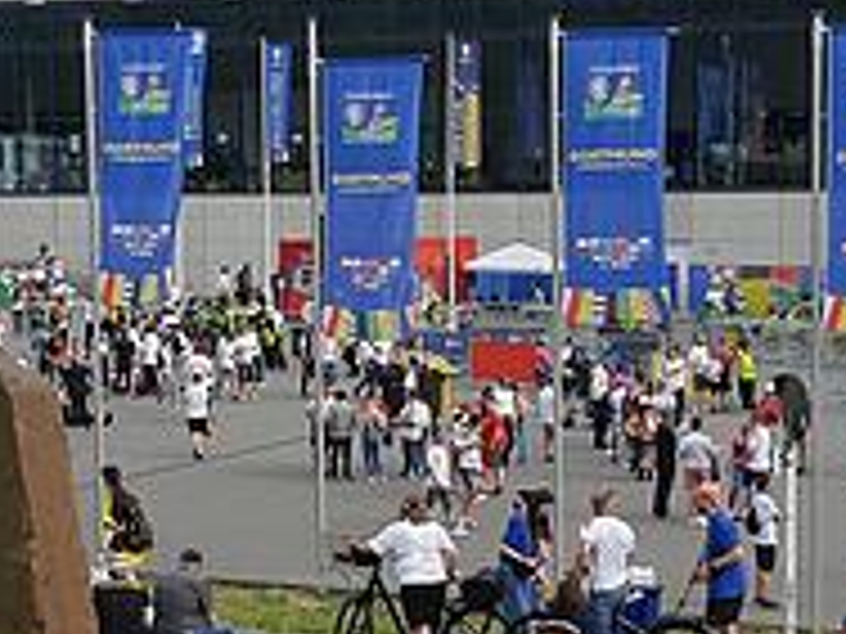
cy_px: 382
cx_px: 410
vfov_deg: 12.9
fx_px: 2811
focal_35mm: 115
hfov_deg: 17.1
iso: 40
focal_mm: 3.93
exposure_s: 1/1071
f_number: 1.7
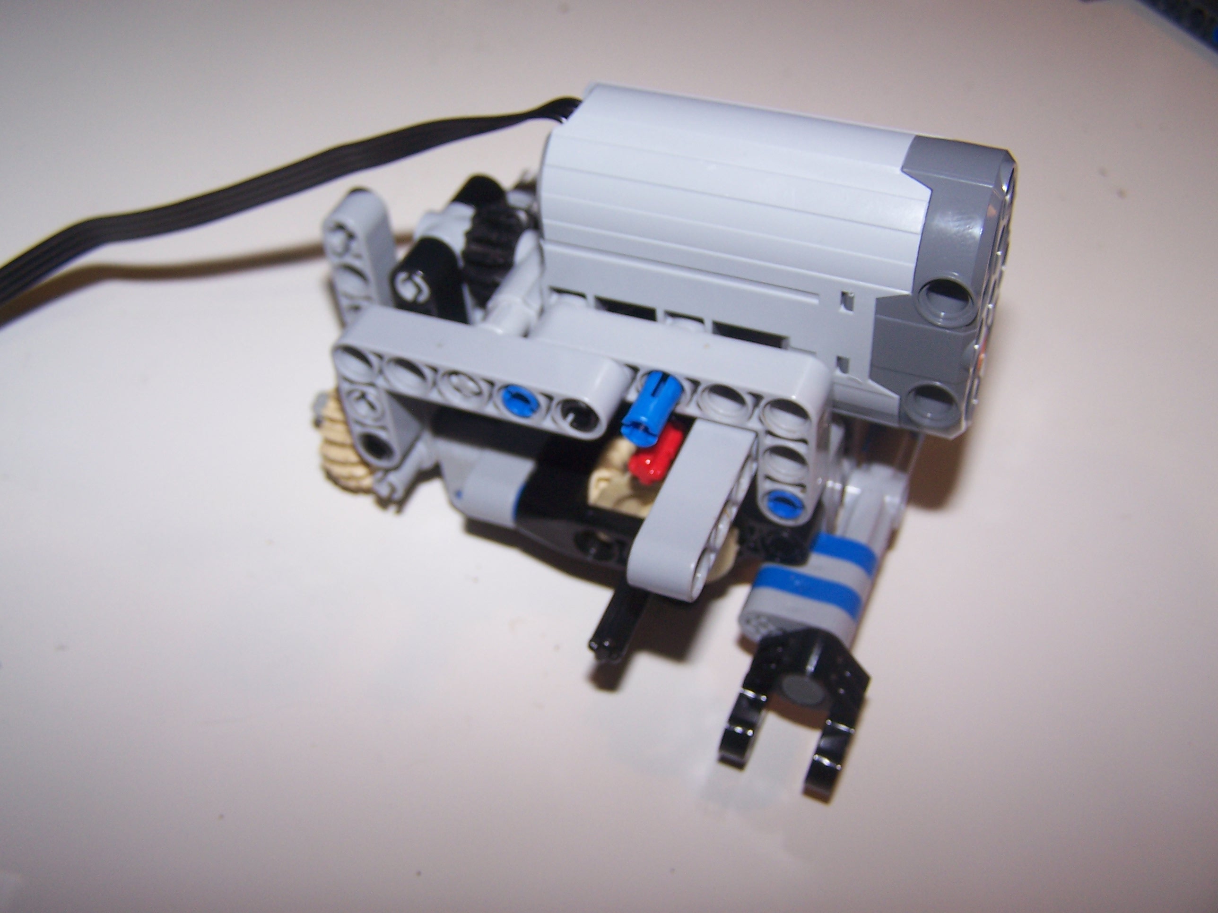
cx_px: 609
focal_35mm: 38
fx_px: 1337
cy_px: 456
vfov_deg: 37.7
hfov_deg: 49.0
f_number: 2.8
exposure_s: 1/60
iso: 80
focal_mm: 6.3
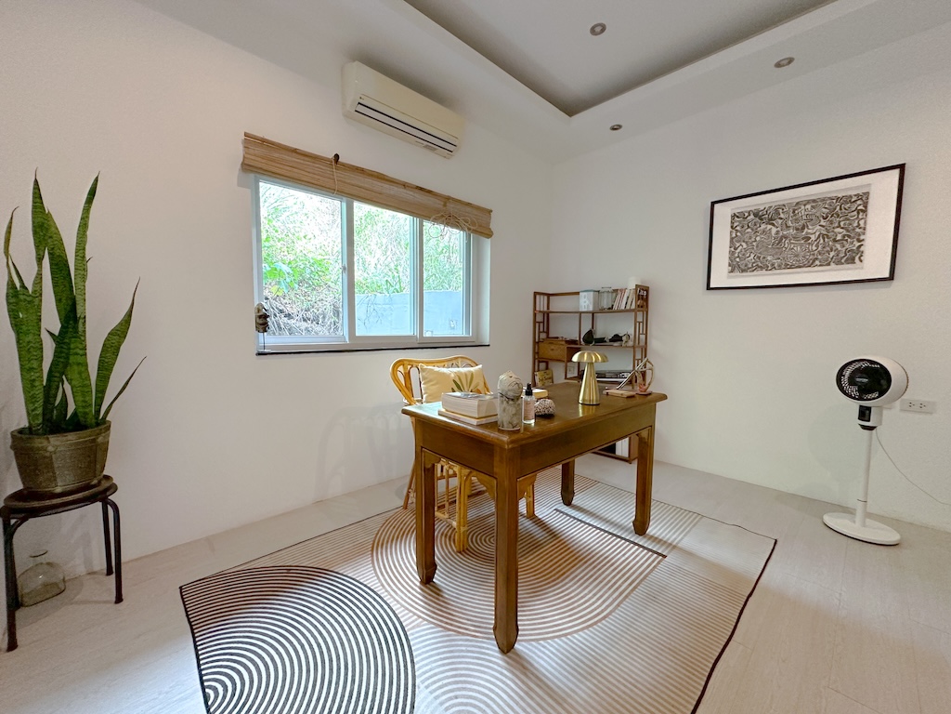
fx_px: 385
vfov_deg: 85.7
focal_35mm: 14
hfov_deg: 102.1
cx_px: 476
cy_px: 357
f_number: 2.2
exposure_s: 1/96
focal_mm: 2.22
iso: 320
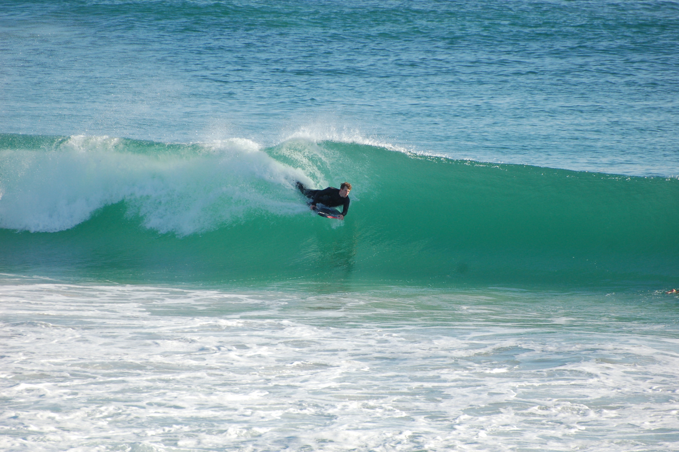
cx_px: 340
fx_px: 8480
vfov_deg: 3.0
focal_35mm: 450
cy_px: 226
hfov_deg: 4.6
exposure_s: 1/1000
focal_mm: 300
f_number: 5.6
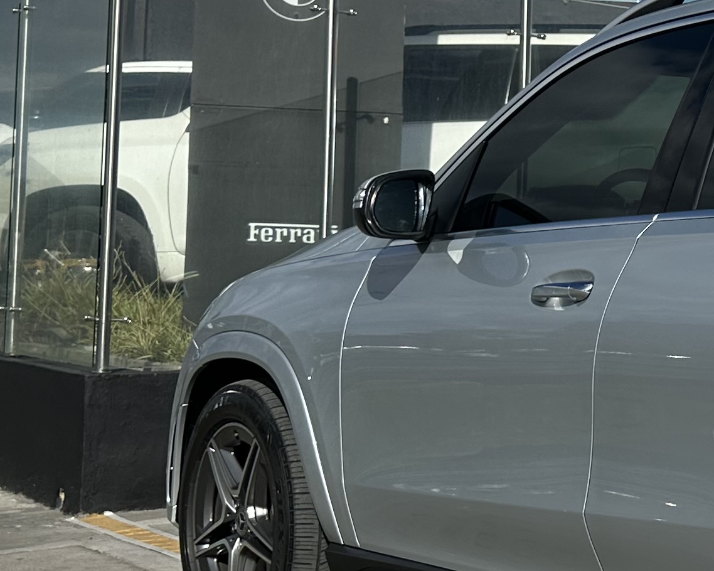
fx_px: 1754
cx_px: 972
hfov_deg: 20.6
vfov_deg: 18.5
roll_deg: -0.8
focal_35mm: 83
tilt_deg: +3.3
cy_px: 228
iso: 80
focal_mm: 6.86
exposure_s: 1/8929
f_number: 1.78
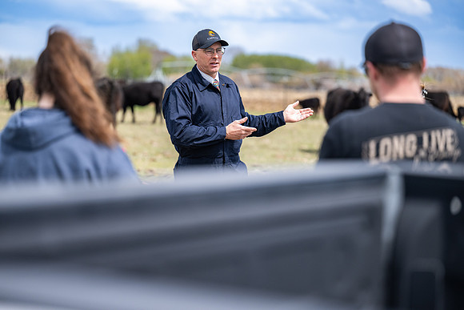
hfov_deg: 17.1
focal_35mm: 120
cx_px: 232
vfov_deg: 11.4
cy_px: 155
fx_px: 1547
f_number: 2.8
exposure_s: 1/5000
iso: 500
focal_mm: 120
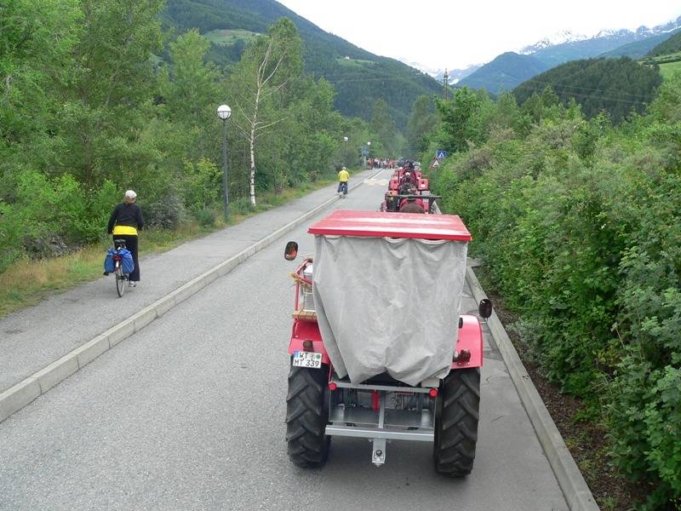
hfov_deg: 51.4
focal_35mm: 36
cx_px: 340
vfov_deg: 39.7
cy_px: 256
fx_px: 708
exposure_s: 1/160
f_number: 4
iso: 80
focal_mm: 6
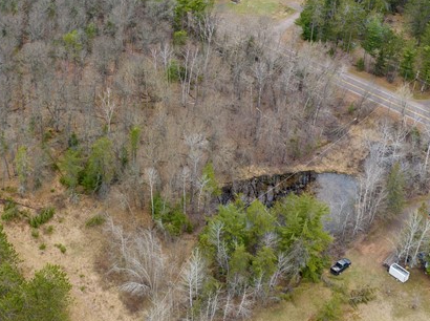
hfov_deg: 31.6
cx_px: 102
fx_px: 744
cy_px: 39
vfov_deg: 23.8
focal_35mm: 60
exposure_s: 1/800
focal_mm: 12.29
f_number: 2.8
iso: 210
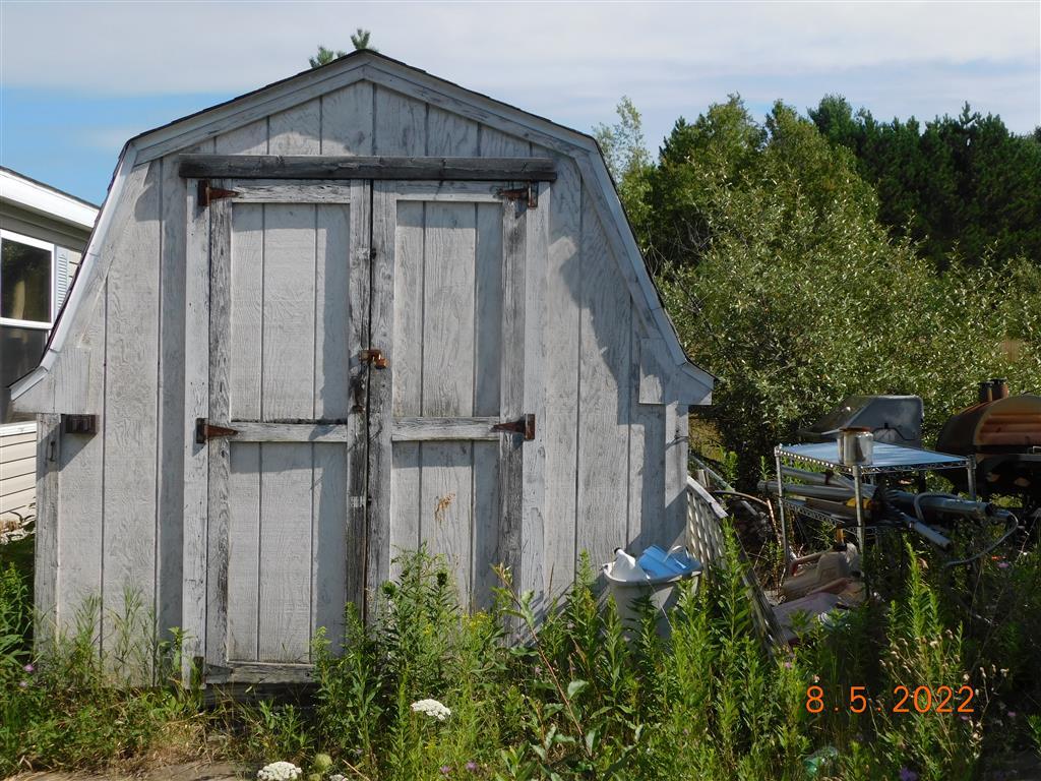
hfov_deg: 42.1
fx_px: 1353
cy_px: 390
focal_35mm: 45
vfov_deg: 32.2
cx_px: 520
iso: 125
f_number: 3.7
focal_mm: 8
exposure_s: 1/1250
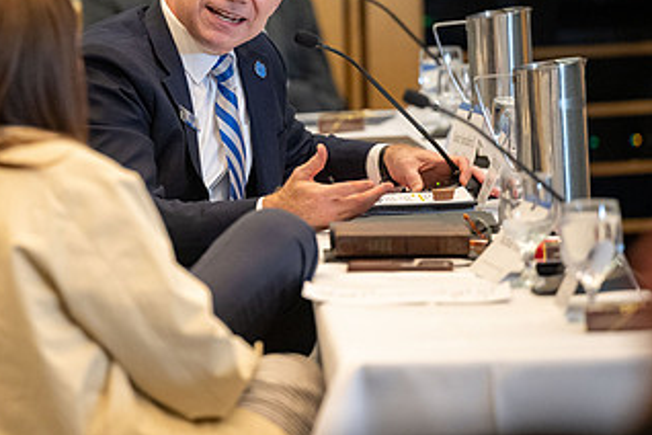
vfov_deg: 3.8
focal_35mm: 365
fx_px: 6610
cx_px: 205
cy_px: 136
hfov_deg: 5.6
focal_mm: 200
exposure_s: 1/200
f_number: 2.8
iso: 2500
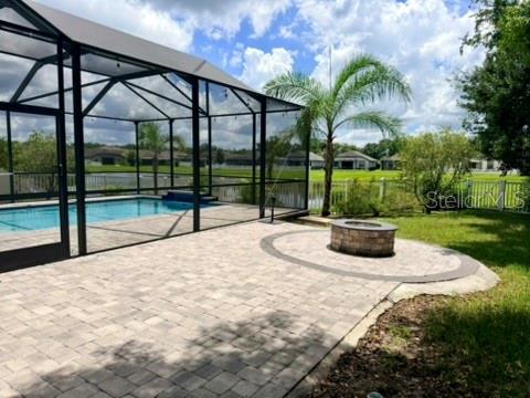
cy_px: 199
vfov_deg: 56.8
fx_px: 367
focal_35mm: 24
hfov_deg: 71.6
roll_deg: -1.4
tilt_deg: -5.6
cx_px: 265
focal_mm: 6.76
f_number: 1.78
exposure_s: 1/7353
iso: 80
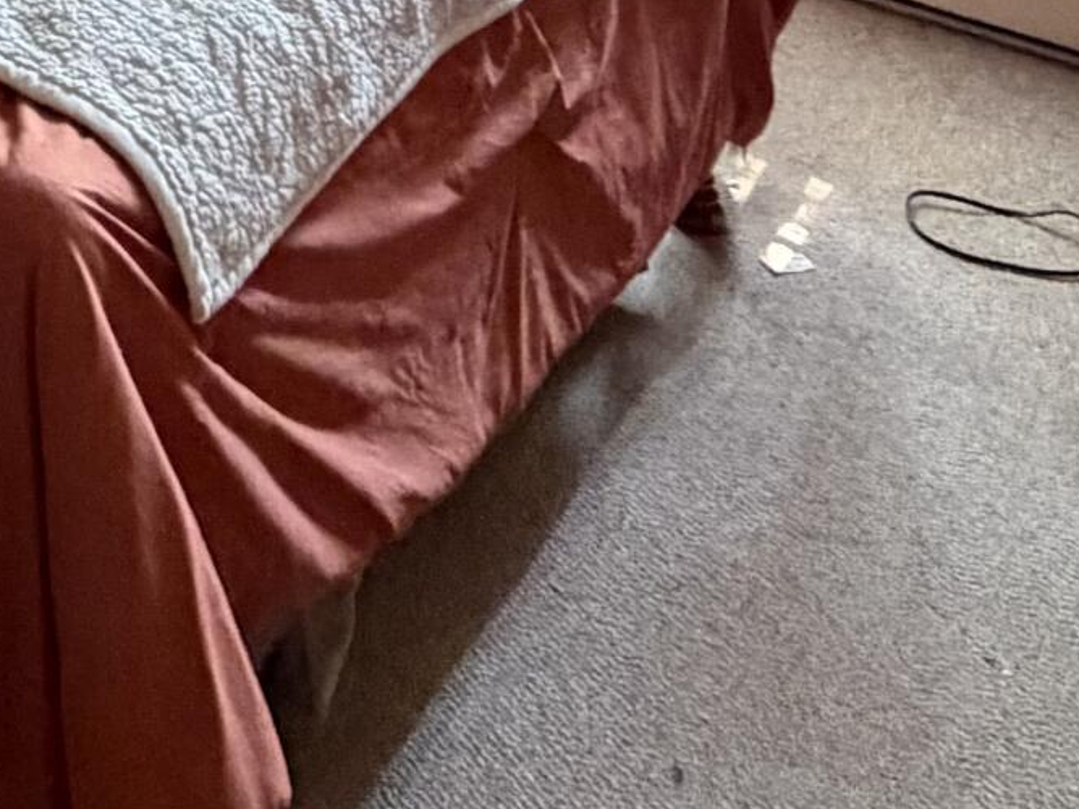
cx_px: -212
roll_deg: +0.9
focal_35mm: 63
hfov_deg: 27.2
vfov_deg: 18.3
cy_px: -655
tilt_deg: -10.2
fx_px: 1963
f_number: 2.2
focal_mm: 2.22
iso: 640
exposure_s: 1/60
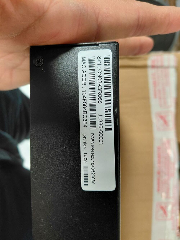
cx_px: 90
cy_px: 120
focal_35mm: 25
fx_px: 173
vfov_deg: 69.4
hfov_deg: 54.9
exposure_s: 1/50.1
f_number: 1.8
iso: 250
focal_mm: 4.69
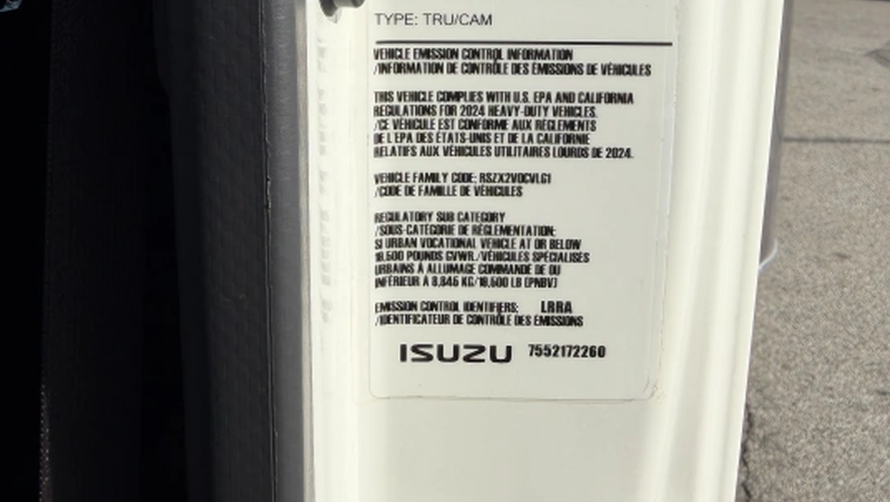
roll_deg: +1.7
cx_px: 490
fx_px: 921
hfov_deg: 51.5
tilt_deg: -10.6
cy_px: 30
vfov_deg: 29.0
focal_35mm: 39
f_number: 2.2
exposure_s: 1/1072
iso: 20
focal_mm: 2.22
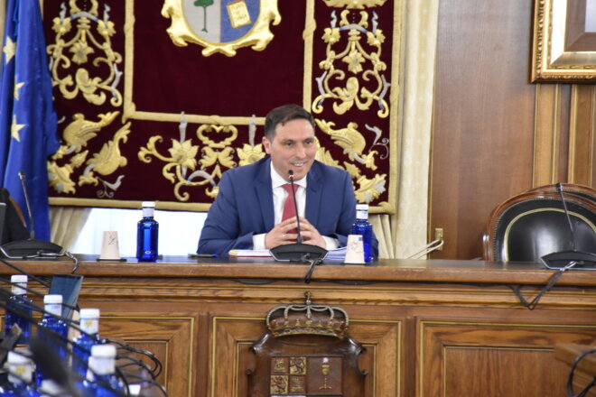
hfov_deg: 9.8
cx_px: 298
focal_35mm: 210
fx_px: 3476
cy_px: 198
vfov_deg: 6.5
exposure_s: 1/30
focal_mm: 140
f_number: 5.6
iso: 2000
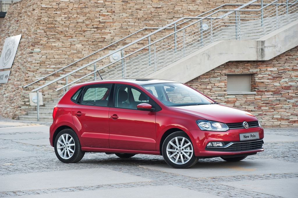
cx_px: 149
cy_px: 99
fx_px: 1034
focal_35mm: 125
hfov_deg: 16.4
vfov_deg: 10.9
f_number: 6.3
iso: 100
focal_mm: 125
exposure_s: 1/2
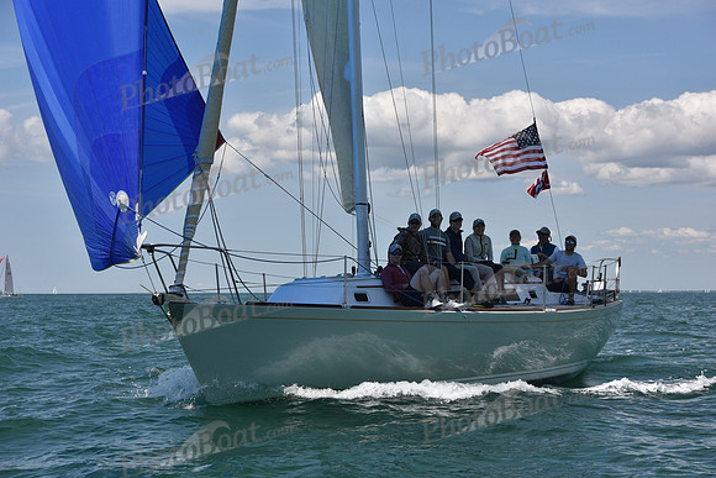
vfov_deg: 15.9
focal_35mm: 86
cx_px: 358
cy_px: 239
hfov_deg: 23.6
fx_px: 1711
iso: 400
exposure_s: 1/800
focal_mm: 86
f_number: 7.1
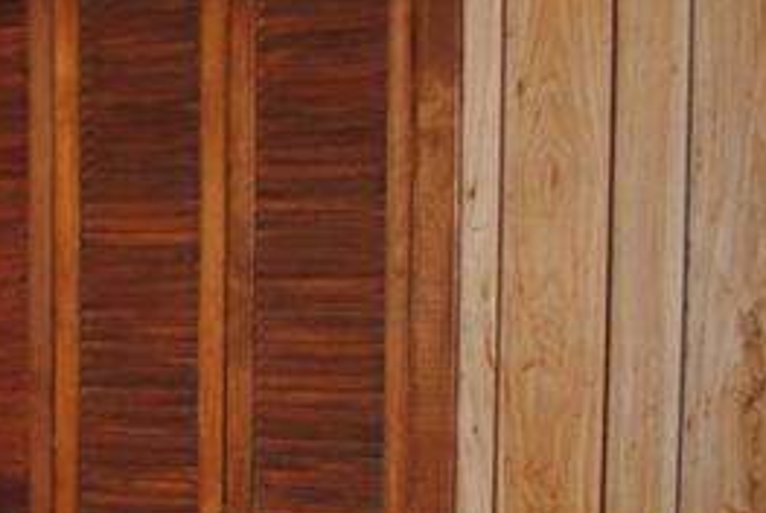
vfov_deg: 12.9
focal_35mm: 105
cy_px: 525
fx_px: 2237
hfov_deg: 16.5
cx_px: -571
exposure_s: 1/60
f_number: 3.5
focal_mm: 18
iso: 200
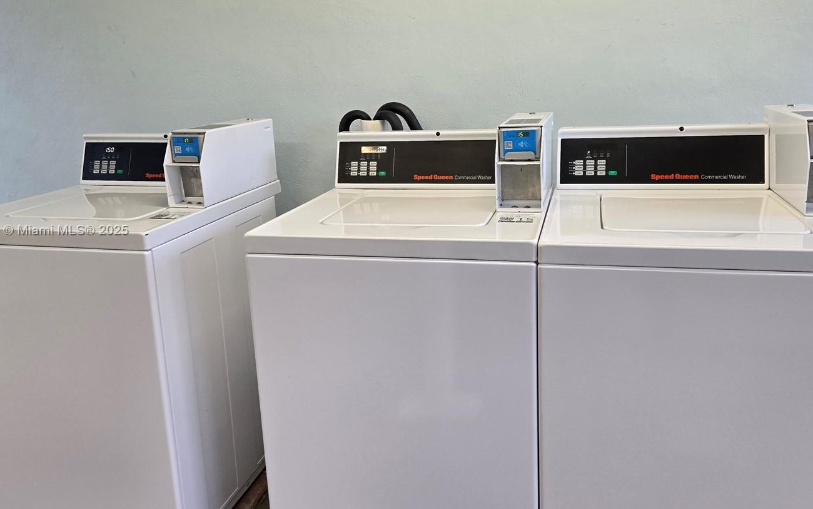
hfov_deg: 62.8
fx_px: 665
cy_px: 231
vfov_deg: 41.8
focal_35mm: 30
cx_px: 428
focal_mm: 5.4
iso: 80
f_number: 1.8
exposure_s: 1/180
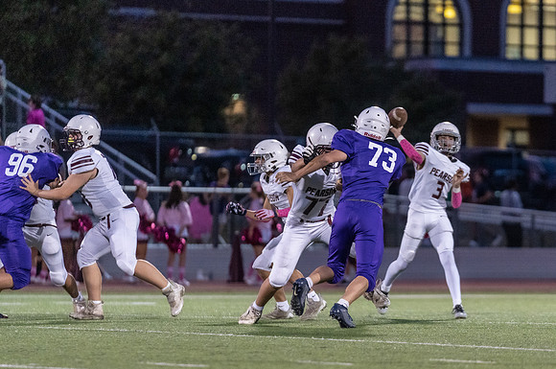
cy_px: 210
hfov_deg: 7.0
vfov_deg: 4.7
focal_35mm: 293
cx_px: 389
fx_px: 4516
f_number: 2.8
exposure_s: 1/1250
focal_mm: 200
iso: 4000
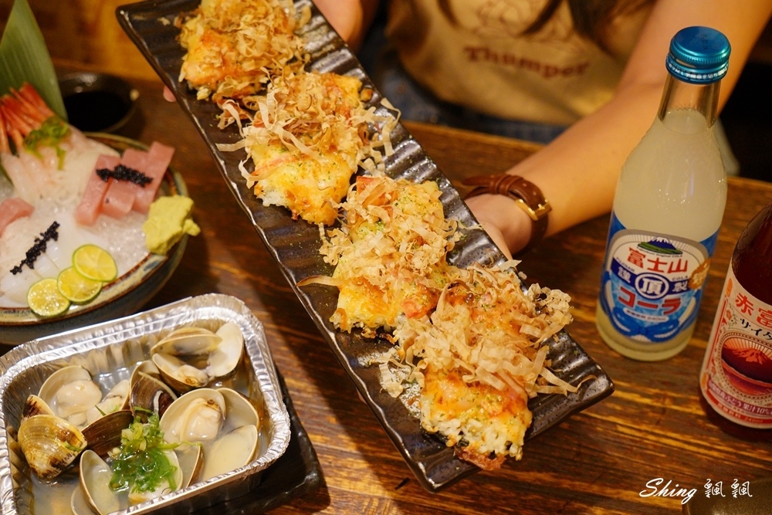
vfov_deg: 28.1
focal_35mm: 48
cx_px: 386
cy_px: 258
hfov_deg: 41.1
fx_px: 1029
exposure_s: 1/15
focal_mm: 48
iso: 1600
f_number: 5
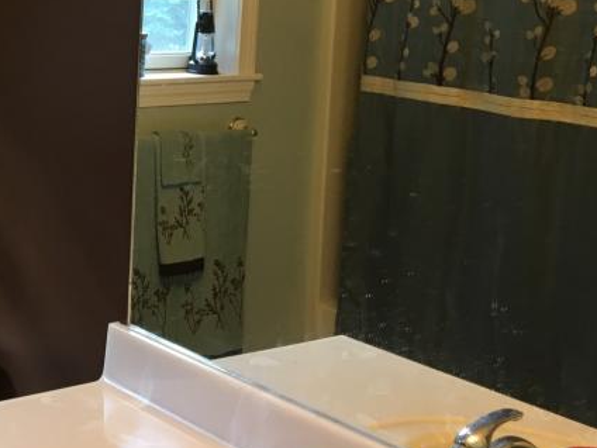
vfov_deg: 20.7
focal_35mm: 70
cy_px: 62
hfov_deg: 26.0
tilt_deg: -5.4
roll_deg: -2.5
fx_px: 1207
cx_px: -30
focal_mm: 4.15
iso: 80
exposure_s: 1/30
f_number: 2.2
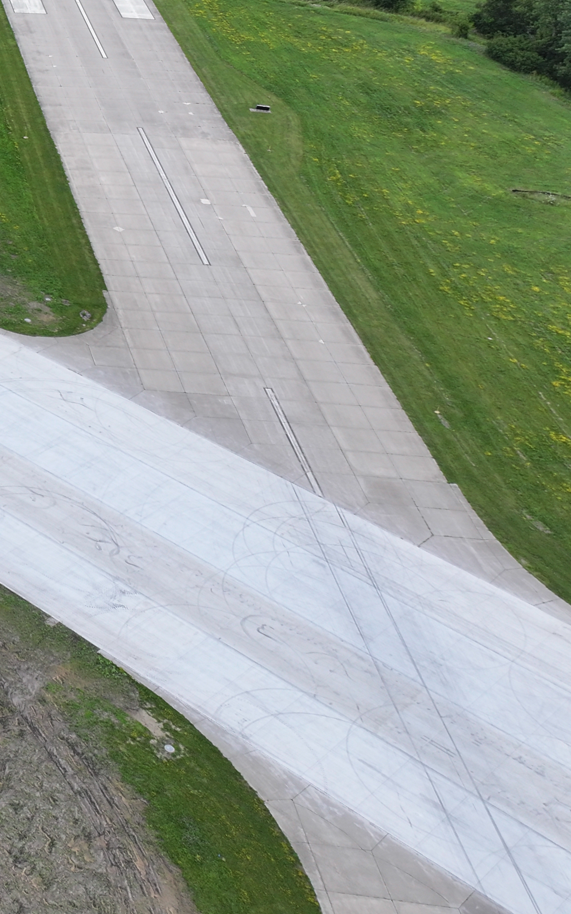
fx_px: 1619
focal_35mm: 65
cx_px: -491
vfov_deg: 30.9
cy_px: 211
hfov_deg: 16.4
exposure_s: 1/1250
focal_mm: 12.29
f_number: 2.8
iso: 120
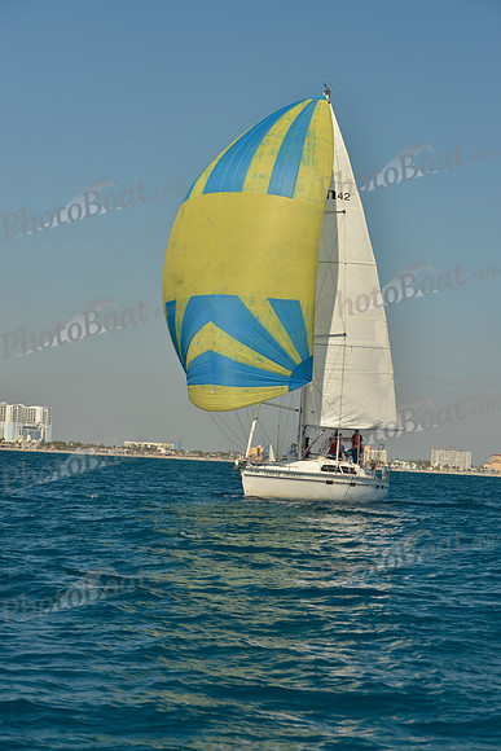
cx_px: 250
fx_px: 2086
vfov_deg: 20.4
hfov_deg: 13.7
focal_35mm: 100
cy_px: 376
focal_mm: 100
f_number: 8
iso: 200
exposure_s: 1/500
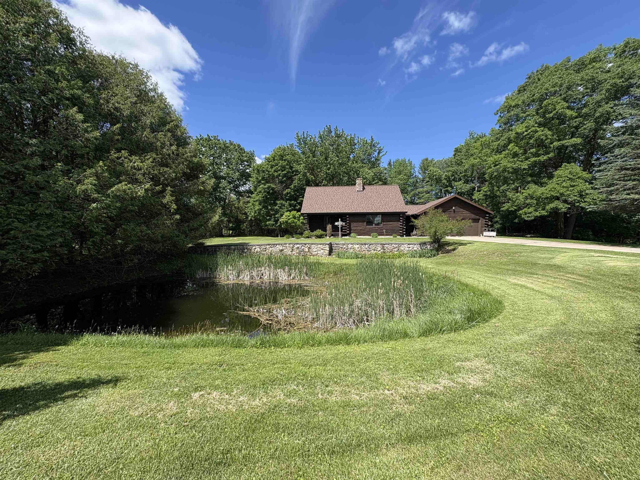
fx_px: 259
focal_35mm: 14
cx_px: 320
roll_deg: +0.6
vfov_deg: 85.7
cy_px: 240
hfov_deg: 102.1
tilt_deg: -2.6
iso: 40
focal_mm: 2.22
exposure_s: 1/812
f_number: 2.2
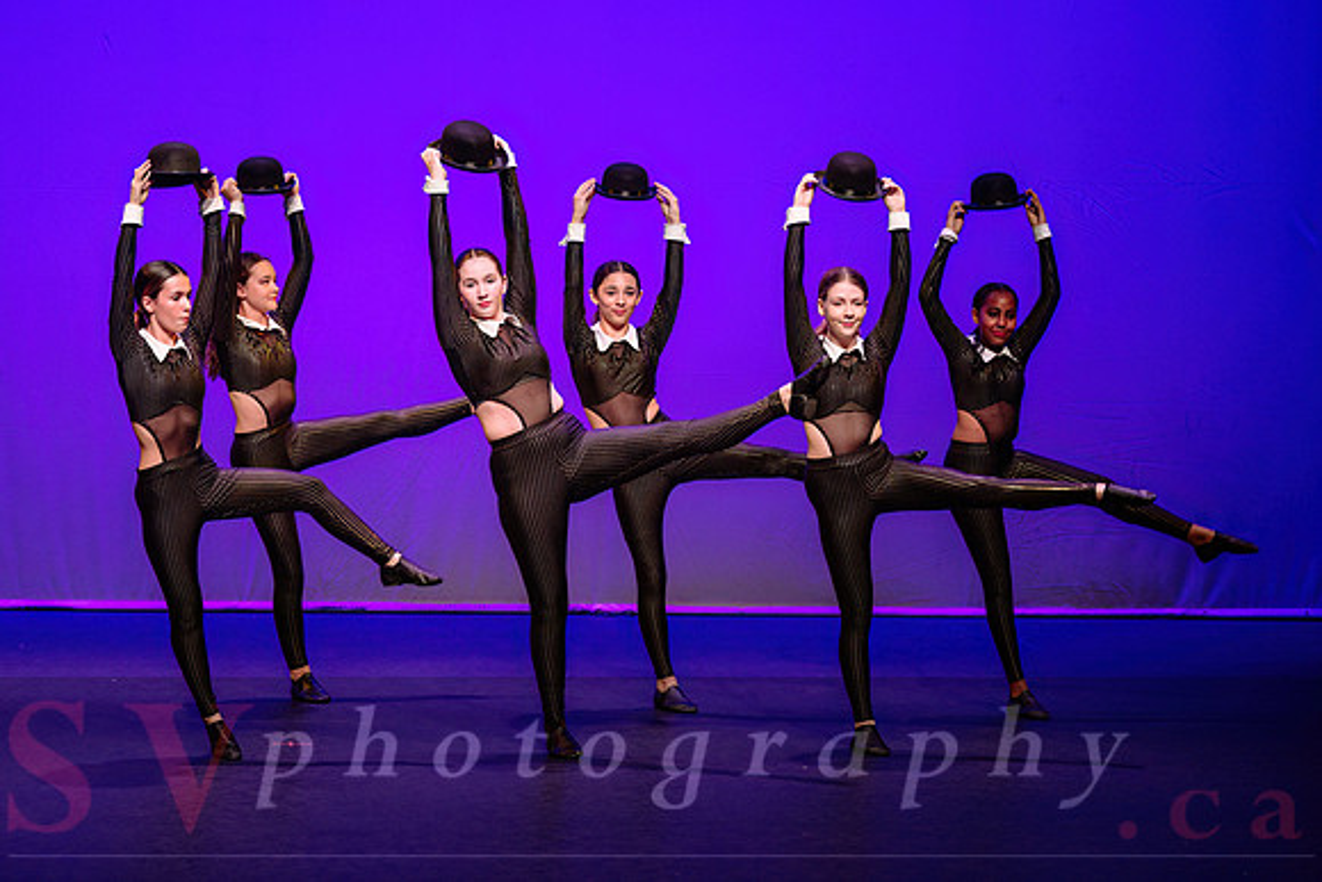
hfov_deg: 14.0
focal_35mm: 147
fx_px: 5382
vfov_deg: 9.4
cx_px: 578
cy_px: 424
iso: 1250
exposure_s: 1/320
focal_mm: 125
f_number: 3.5
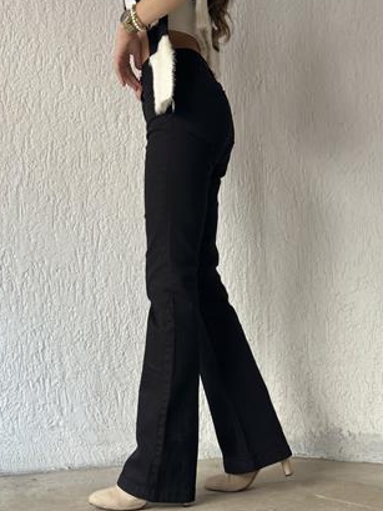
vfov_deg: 38.2
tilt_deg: +3.9
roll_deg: +0.8
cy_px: 249
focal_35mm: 50
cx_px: 186
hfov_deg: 29.1
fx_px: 737
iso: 160
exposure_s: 1/60
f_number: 1.78
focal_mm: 6.86
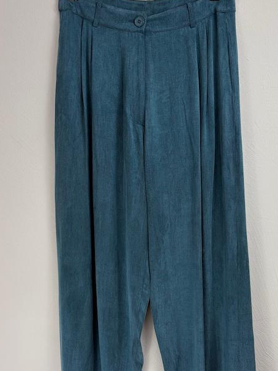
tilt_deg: -11.9
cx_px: 147
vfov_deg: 44.8
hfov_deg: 34.3
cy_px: 199
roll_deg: +1.3
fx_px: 450
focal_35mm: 42
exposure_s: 1/100
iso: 80
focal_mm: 5.96
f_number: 1.6
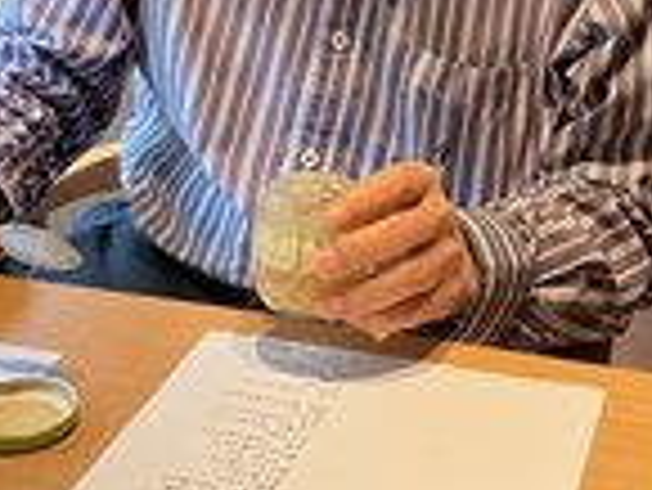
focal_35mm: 80
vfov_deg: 17.5
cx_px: 310
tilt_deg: -10.6
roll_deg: +2.3
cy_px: -121
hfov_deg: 24.4
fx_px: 1508
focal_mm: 3
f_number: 1.8
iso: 64
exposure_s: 1/60
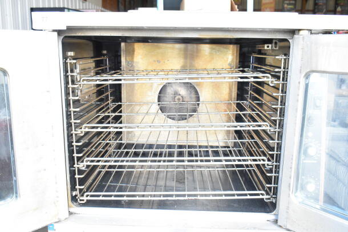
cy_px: 116
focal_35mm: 33
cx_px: 174
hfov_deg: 57.2
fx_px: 319
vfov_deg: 40.0
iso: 1600
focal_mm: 22
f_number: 6.3
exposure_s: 1/160
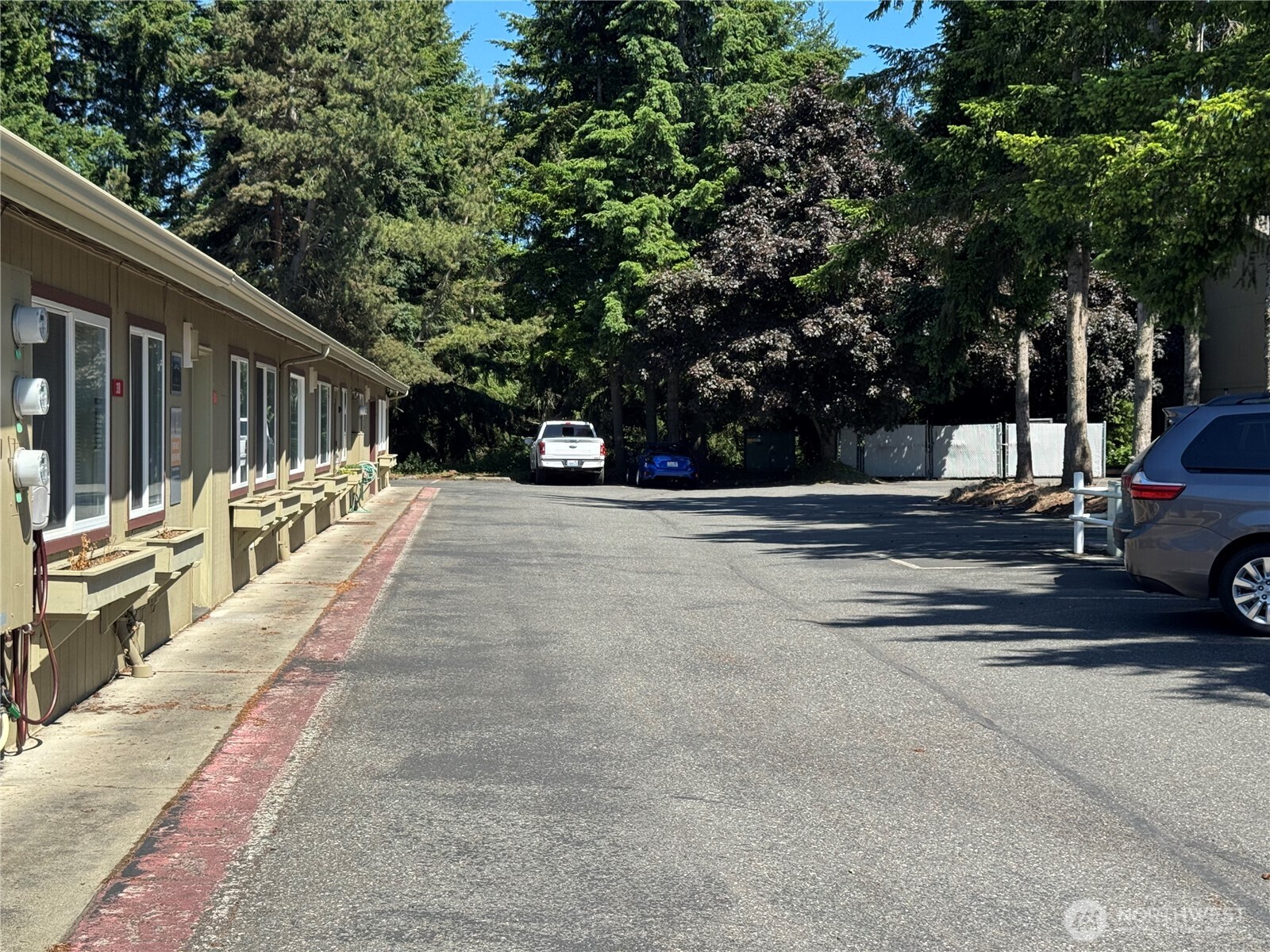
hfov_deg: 39.7
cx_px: 635
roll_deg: -1.2
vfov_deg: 30.3
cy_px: 476
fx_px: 1761
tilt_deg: -1.2
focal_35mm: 48
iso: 64
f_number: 1.78
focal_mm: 6.76
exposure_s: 1/2611
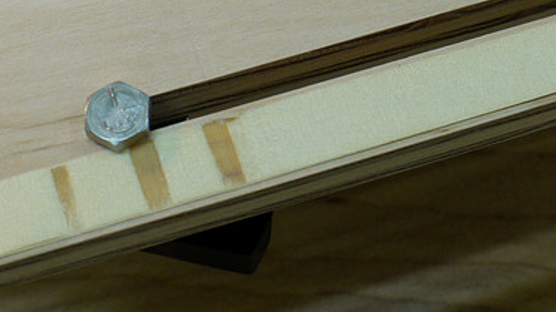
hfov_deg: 19.0
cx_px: 418
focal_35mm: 112
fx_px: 1650
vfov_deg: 10.6
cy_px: -61
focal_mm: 24
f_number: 5.6
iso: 400
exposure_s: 1/80
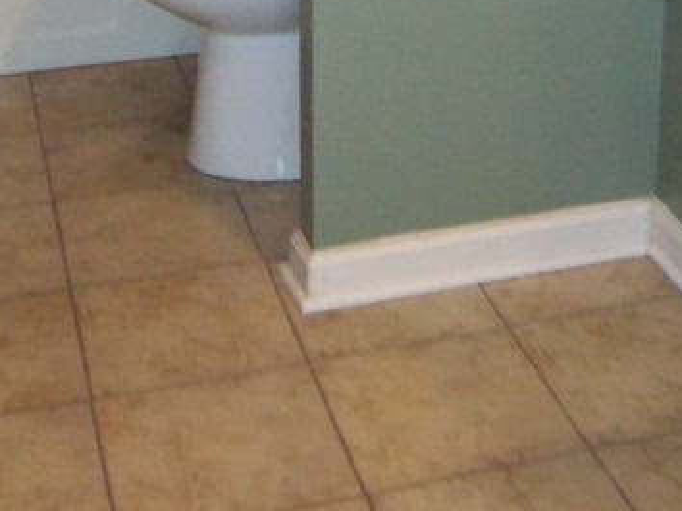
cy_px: -272
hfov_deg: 25.0
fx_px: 1536
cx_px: 432
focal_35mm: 78
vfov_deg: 17.0
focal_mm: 3.8
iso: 200
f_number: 2.8
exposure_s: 1/30
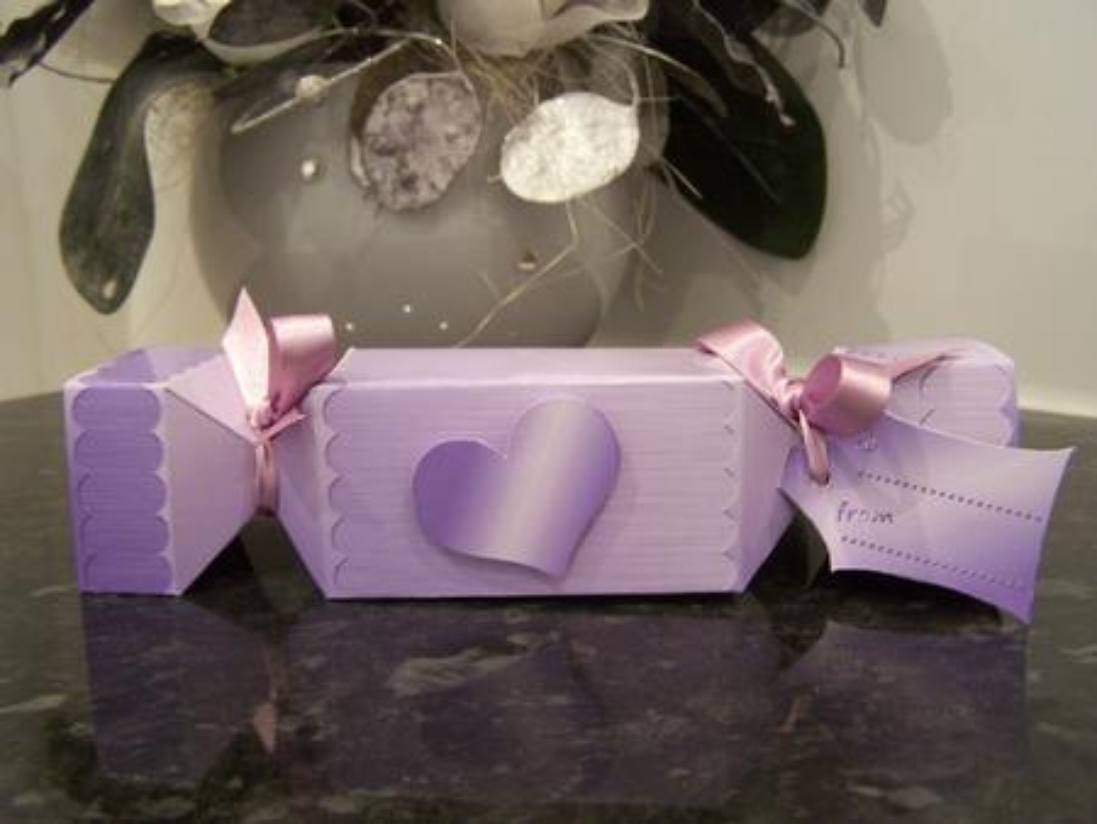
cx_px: 548
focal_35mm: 38
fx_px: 1205
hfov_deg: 49.0
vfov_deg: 37.8
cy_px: 412
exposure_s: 1/8
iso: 140
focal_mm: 6.3
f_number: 2.8
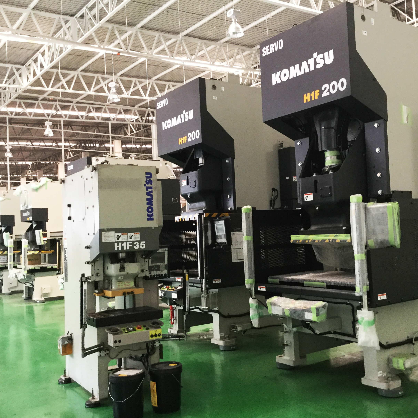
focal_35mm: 37
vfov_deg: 44.9
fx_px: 505
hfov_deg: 44.9
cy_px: 209
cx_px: 226
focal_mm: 3.3
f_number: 2.4
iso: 125
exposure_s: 1/33
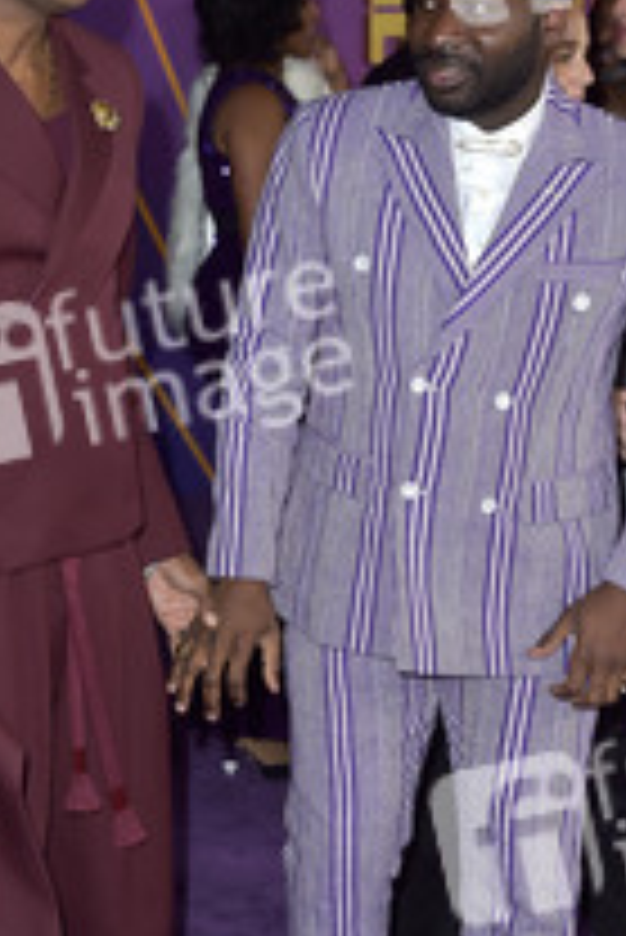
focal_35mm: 96
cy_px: 594
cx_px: 254
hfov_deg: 14.3
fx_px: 2500
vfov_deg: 21.2
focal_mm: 50
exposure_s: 1/250
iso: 400
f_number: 6.3
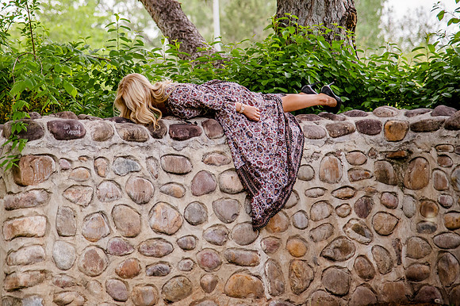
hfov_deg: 14.1
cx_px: 174
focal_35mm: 145
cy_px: 94
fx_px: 1854
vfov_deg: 9.4
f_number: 4
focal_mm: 105
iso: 1250
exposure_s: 1/160
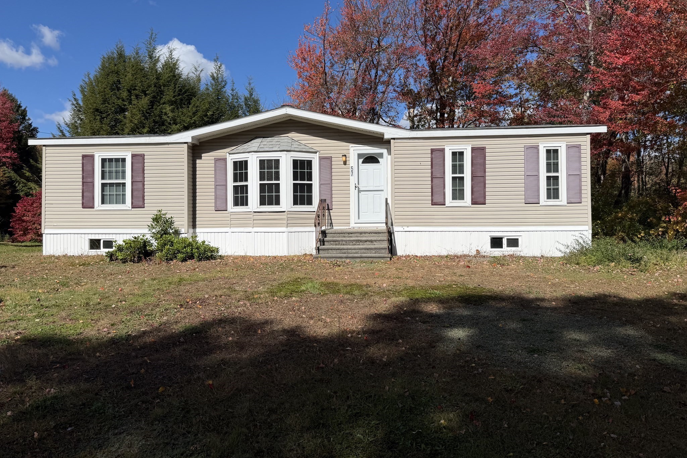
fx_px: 477
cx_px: 344
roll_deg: +0.8
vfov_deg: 51.2
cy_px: 210
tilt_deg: +1.4
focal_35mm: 25
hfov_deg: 71.5
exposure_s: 1/8130
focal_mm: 6.76
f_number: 1.78
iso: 80
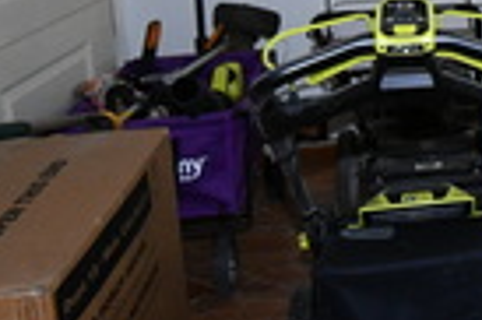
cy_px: -58
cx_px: 640
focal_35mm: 70
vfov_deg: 18.5
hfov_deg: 24.8
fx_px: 936
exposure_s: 1/60
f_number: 4.5
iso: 1600
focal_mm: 10
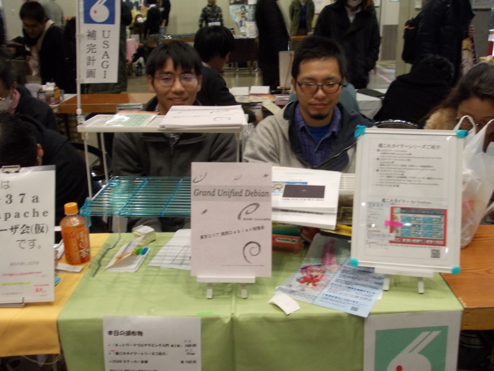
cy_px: 186
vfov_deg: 37.7
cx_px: 247
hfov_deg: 49.0
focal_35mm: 38
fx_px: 542
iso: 180
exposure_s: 1/30
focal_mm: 5.3
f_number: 3.1
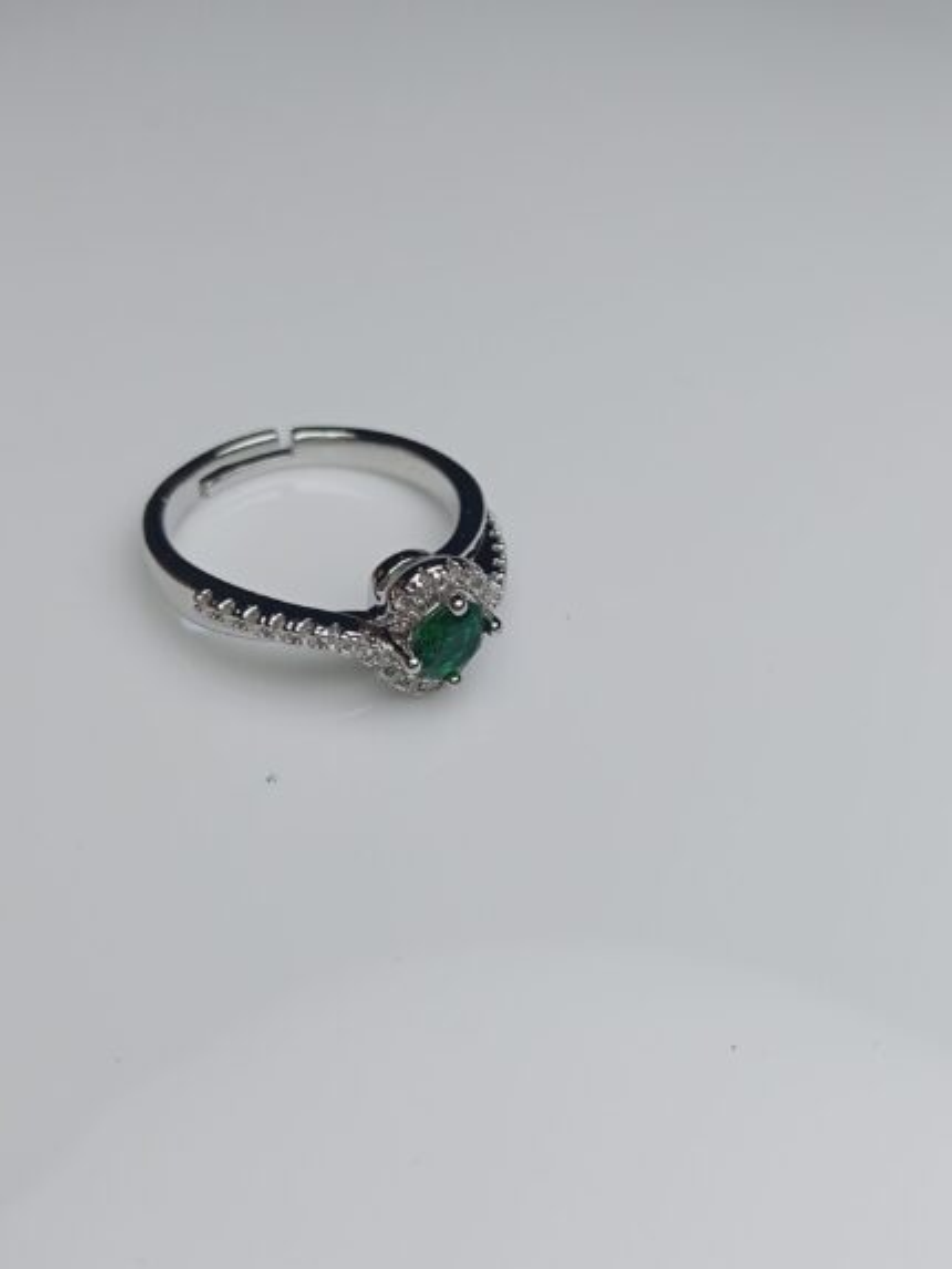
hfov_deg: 39.7
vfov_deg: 51.3
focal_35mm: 36
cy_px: 634
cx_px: 476
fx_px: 1320
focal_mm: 3.98
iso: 50
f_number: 1.8
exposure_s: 1/556
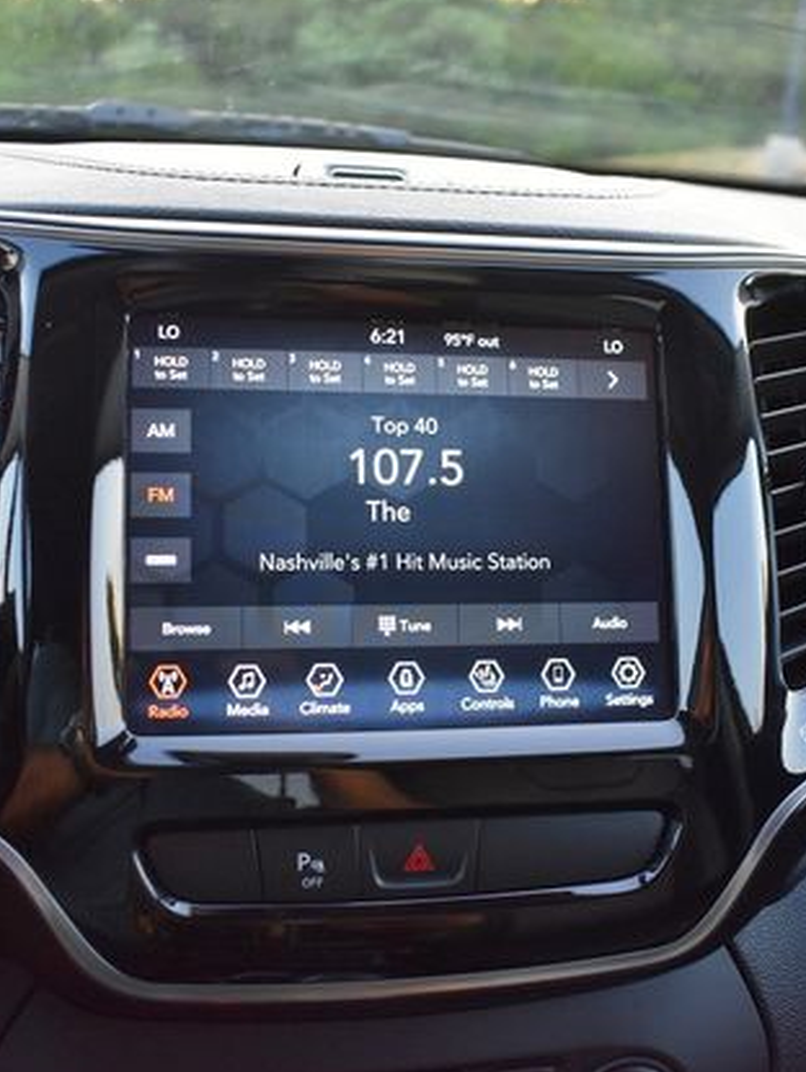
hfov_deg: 36.0
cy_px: 533
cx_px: 447
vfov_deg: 46.8
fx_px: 1240
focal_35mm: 40
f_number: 3.5
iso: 800
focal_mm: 18
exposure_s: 1/200
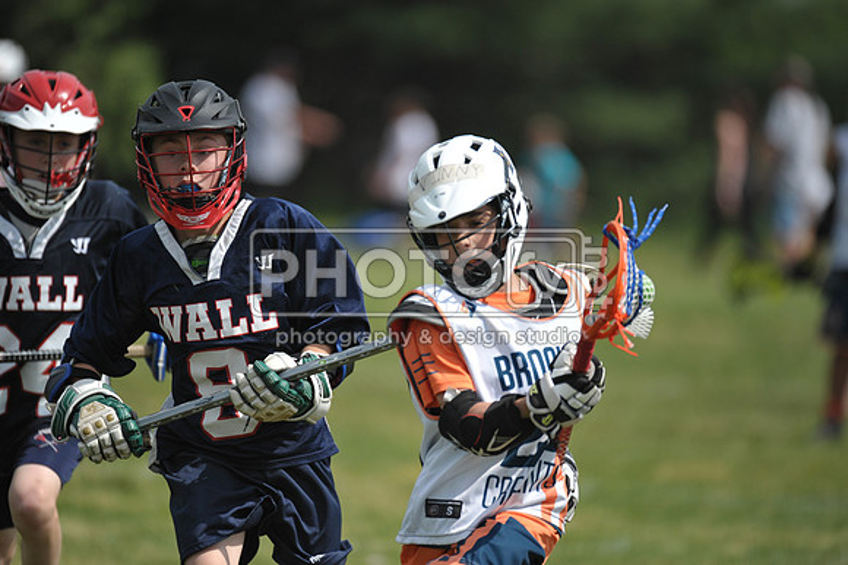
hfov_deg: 5.2
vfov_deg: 3.4
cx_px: 424
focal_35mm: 400
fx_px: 9416
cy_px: 282
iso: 640
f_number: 4
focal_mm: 400
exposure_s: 1/4000
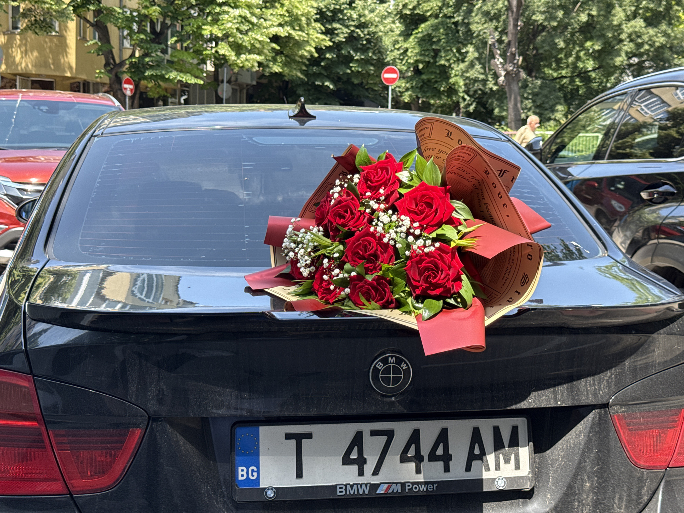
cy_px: 256
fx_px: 948
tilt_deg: -4.1
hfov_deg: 39.7
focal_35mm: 48
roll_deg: -1.9
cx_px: 342
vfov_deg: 30.3
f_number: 1.78
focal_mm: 6.76
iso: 64
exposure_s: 1/1000
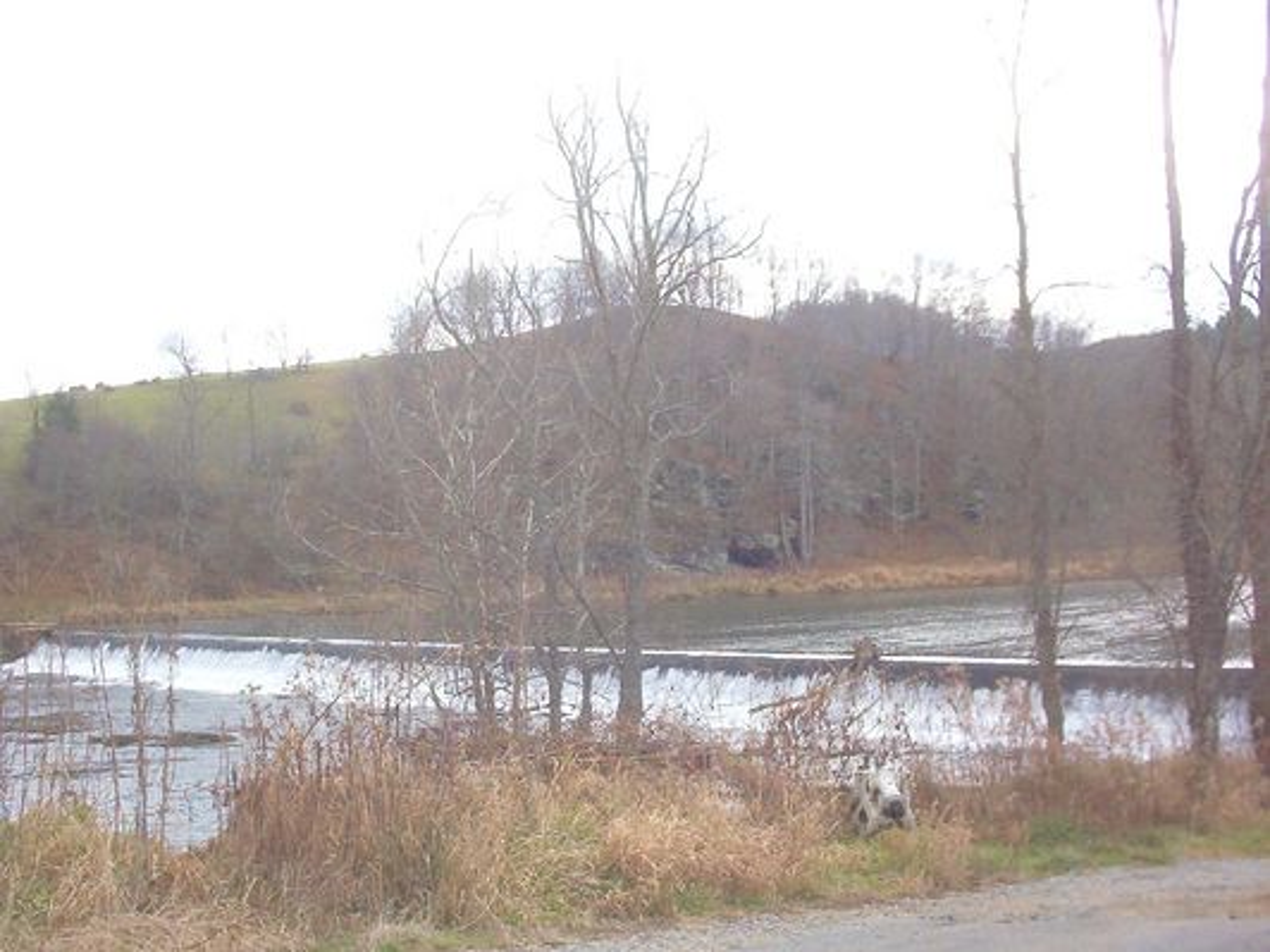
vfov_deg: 36.8
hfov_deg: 47.9
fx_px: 1431
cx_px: 635
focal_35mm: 39
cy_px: 476
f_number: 4.5
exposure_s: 1/276
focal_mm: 6
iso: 100
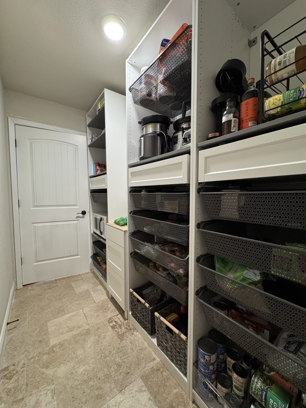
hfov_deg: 85.7
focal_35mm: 14
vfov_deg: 102.1
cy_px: 204
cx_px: 153
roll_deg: +0.2
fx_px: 165
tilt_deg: -2.8
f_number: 2.2
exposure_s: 1/60
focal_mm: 2.22
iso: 400
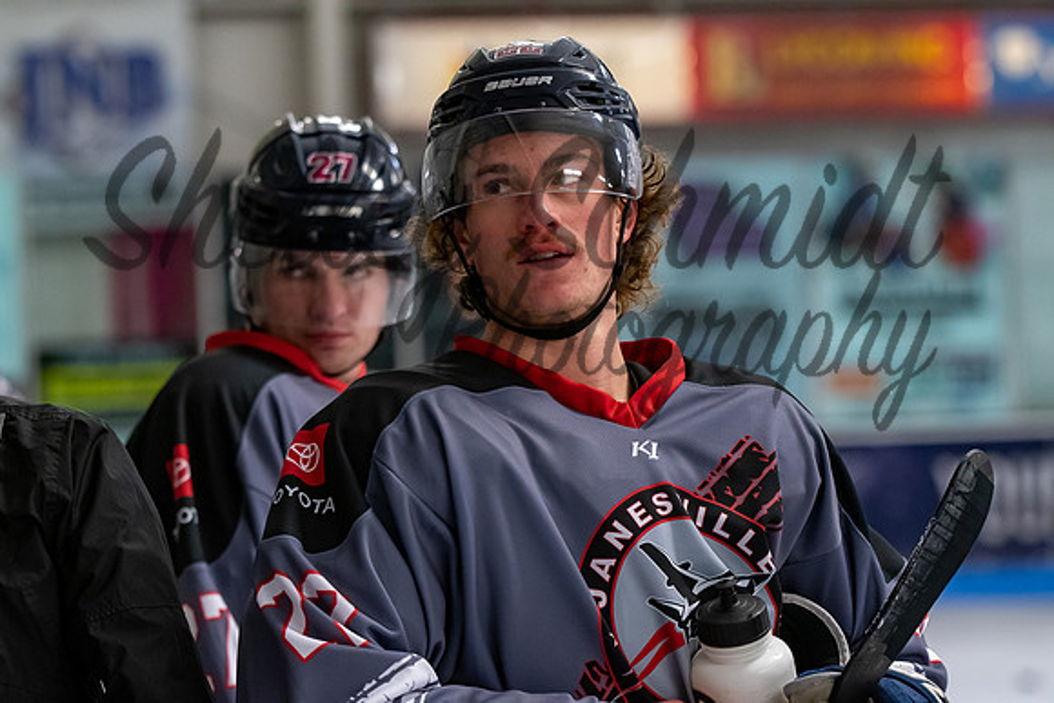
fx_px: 5095
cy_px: 352
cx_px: 527
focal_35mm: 174
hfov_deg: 11.8
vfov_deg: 7.9
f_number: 3.2
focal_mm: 116
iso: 2000
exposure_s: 1/800
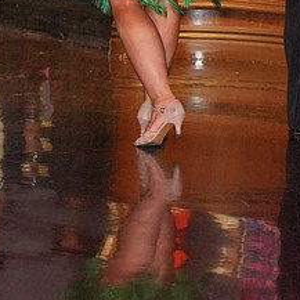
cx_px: 232
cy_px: -93
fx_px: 2343
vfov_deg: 7.2
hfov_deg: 7.3
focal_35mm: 239
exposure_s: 1/200
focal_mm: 70
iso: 4000
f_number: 4
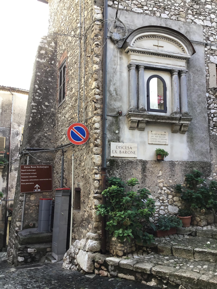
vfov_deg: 58.4
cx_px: 108
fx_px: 259
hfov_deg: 45.4
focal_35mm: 31
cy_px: 144
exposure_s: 1/100
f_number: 2.4
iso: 40
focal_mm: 3.3
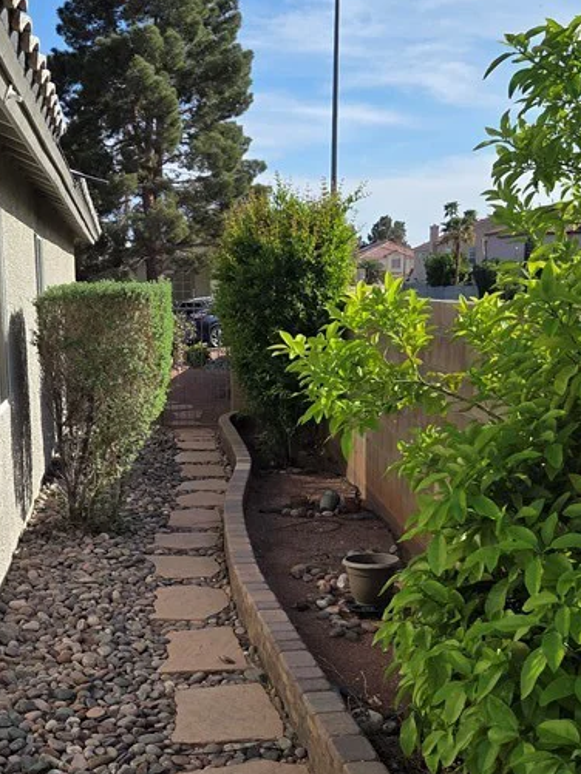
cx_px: 224
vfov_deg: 40.1
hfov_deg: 30.8
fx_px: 1051
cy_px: 494
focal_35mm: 47
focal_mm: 5.4
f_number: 1.8
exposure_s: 1/4187
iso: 80
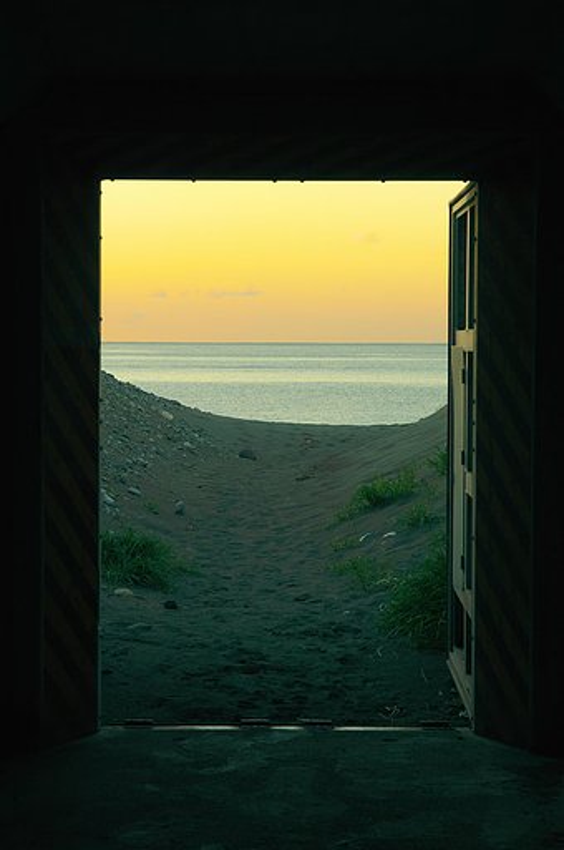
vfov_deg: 24.6
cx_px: 282
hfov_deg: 16.5
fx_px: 1944
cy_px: 425
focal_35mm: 82
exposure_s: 1/40
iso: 125
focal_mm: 55
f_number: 7.1
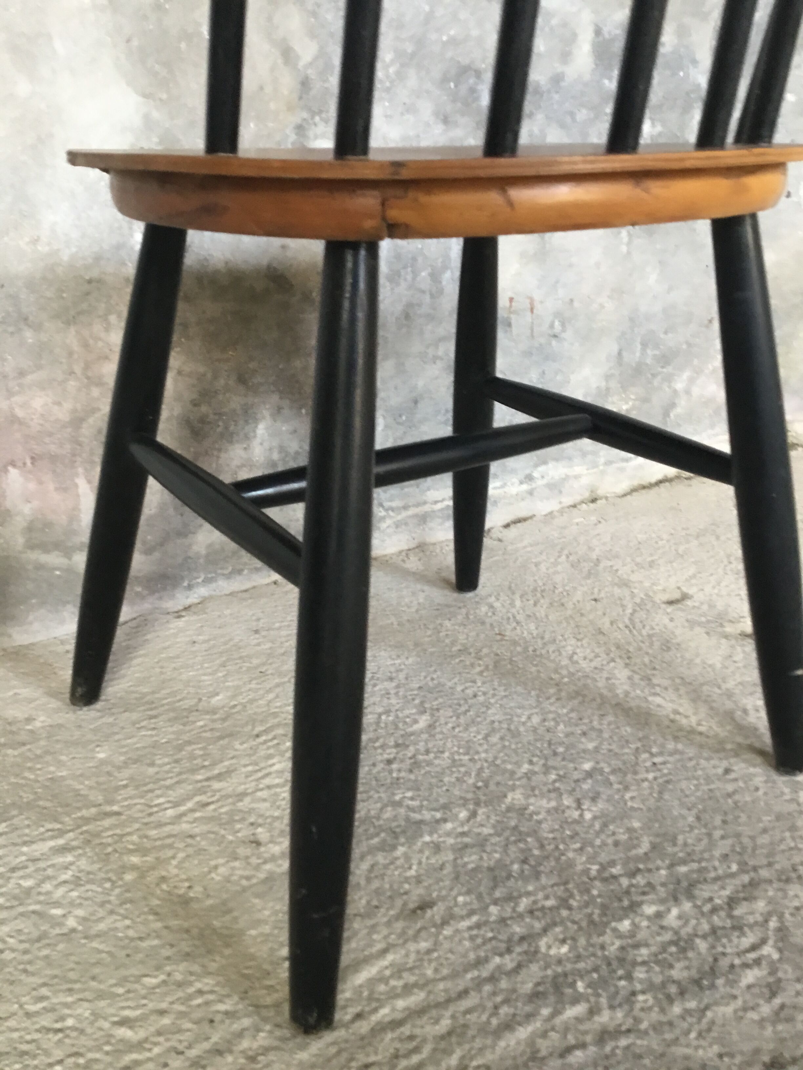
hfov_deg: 45.4
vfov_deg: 58.4
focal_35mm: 31
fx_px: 959
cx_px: 402
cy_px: 535
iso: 160
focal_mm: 3.3
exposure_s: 1/33
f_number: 2.4
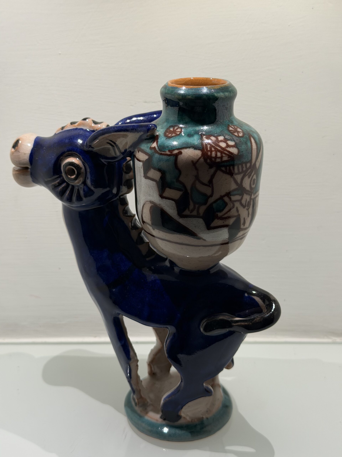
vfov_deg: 39.7
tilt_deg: -20.8
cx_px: 171
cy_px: 228
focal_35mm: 48
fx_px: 632
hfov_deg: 30.3
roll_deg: +0.7
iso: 100
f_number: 1.78
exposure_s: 1/121
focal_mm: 6.76
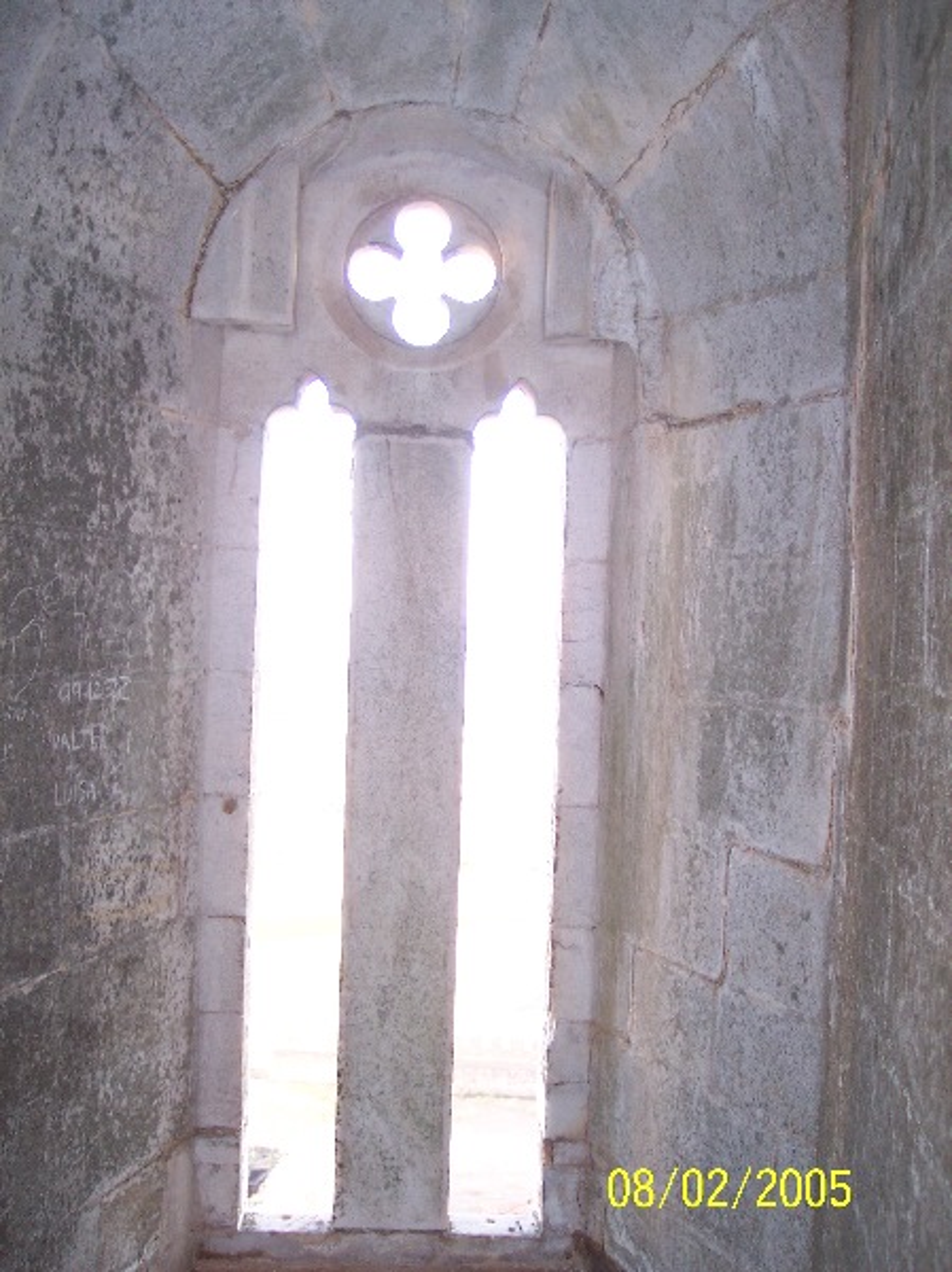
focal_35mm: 38
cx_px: 476
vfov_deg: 49.0
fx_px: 1395
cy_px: 636
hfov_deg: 37.7
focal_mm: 8
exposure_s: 1/30
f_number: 2.8
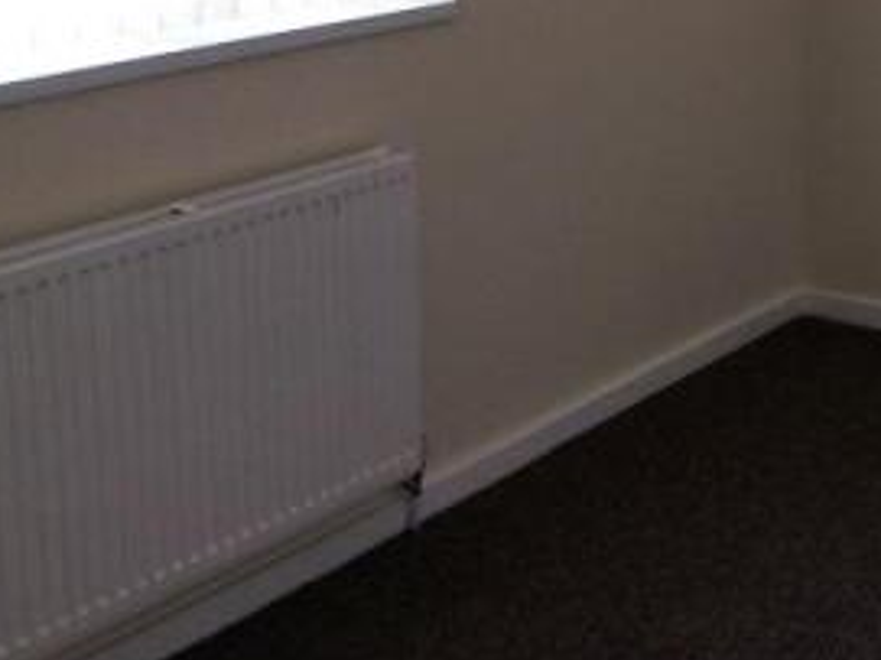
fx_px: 1755
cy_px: -5
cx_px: 857
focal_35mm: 69
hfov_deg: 26.8
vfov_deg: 20.6
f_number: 2.4
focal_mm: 3.3
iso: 40
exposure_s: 1/50
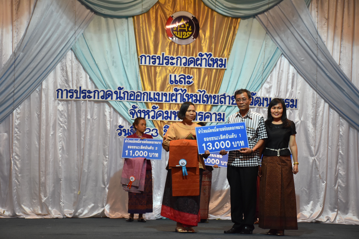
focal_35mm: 78
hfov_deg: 26.0
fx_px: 778
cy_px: 120
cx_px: 180
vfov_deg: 17.5
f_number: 4.8
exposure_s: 1/60
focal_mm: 52
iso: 1250
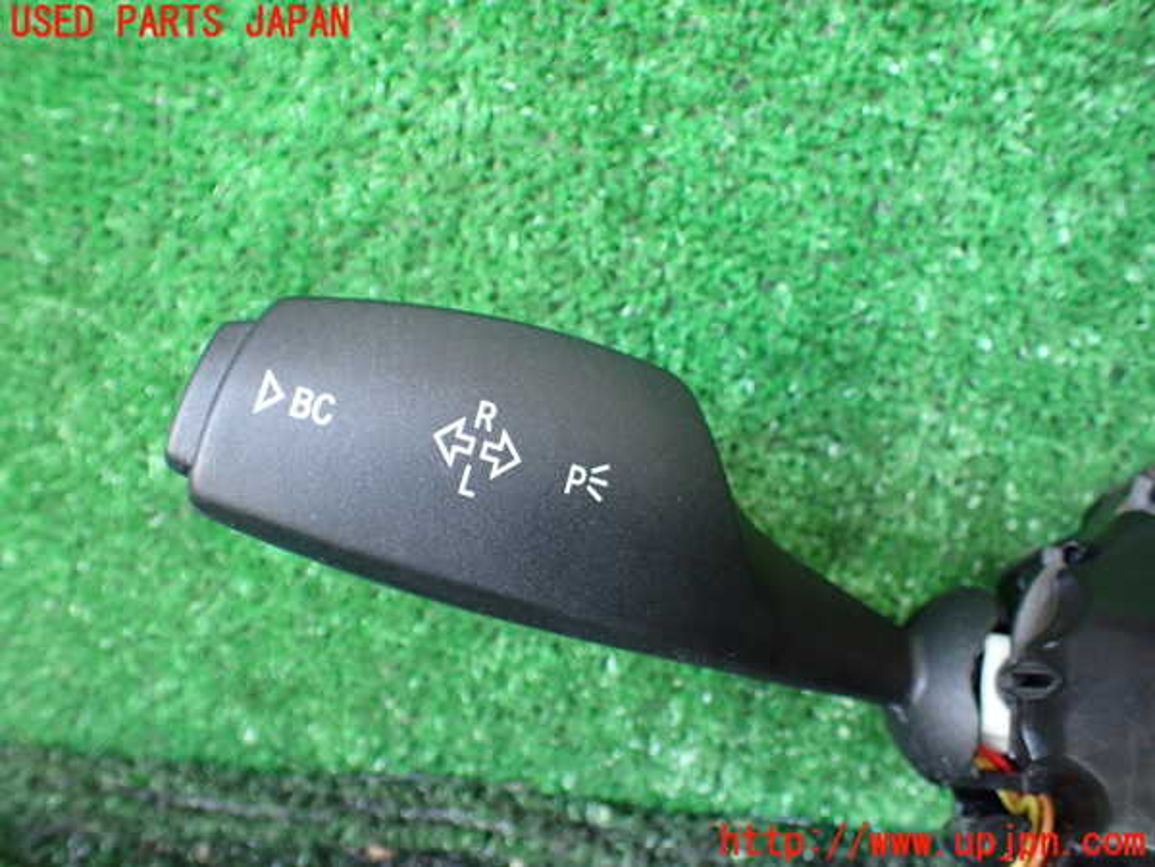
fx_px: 1001
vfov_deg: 46.8
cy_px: 434
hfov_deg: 60.0
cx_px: 578
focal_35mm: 30
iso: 800
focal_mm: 5.4
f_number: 2.3
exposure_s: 1/125
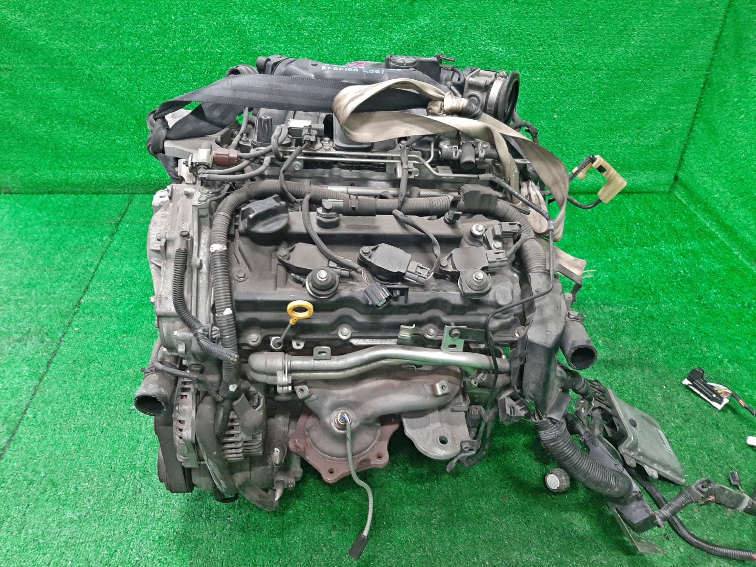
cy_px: 284
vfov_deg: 53.1
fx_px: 568
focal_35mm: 26
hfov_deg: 67.3
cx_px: 378
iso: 233
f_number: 1.7
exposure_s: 1/50
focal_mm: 3.93
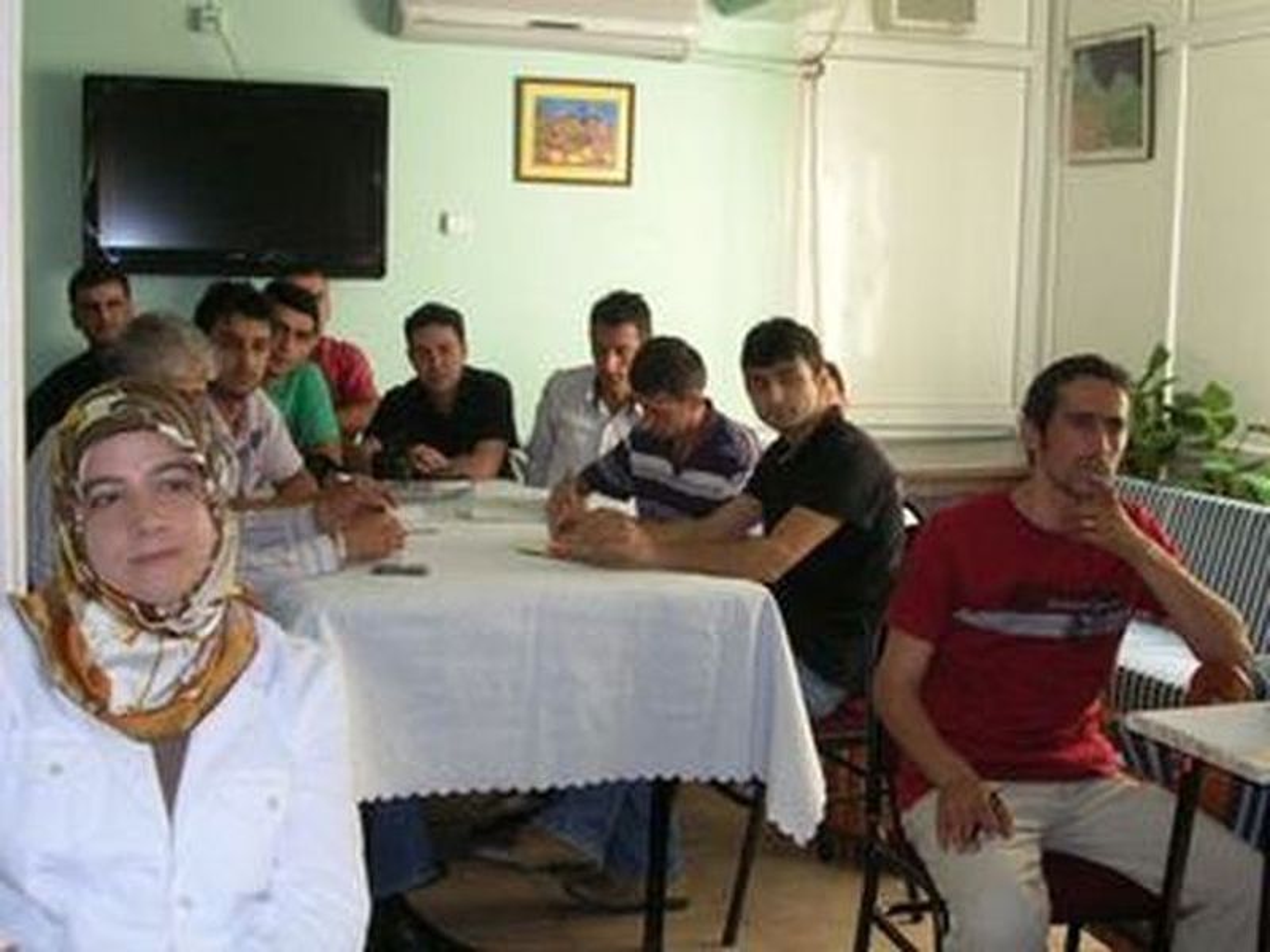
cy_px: 476
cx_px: 635
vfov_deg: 30.3
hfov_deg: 39.7
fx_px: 1761
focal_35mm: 48
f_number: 3.2
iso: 188
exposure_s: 1/32.5
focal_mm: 8
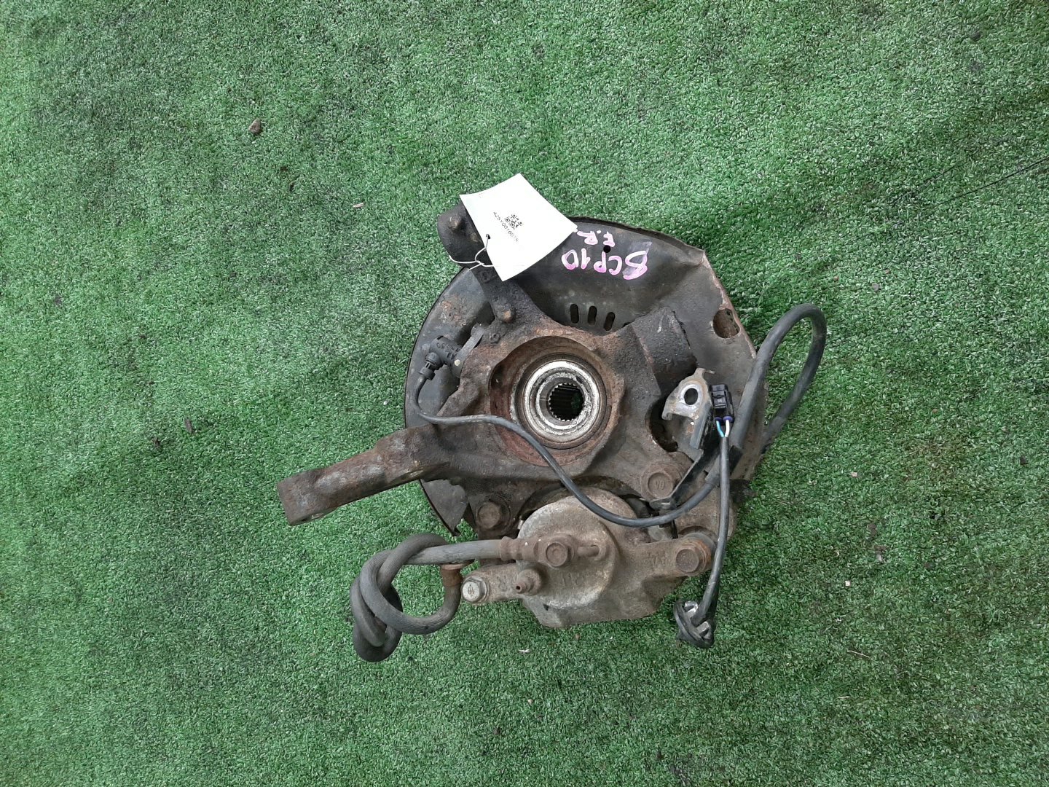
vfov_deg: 53.1
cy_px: 394
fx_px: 788
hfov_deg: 67.3
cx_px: 524
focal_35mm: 26
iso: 144
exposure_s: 1/50
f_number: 1.7
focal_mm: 3.93
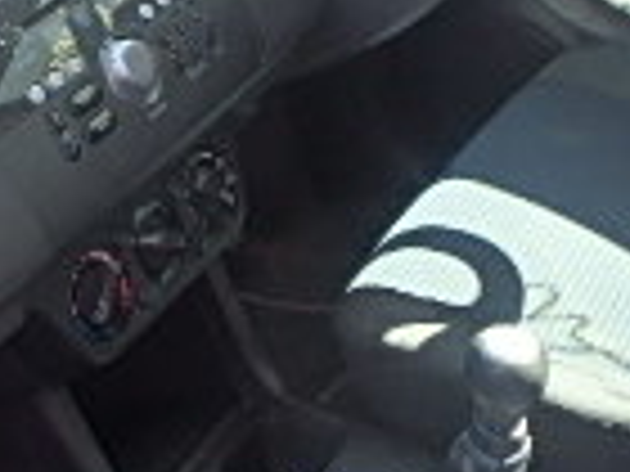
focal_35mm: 96
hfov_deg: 20.4
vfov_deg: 15.3
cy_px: 99
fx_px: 1747
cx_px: 202
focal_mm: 3.7
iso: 125
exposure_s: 1/80
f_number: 3.5
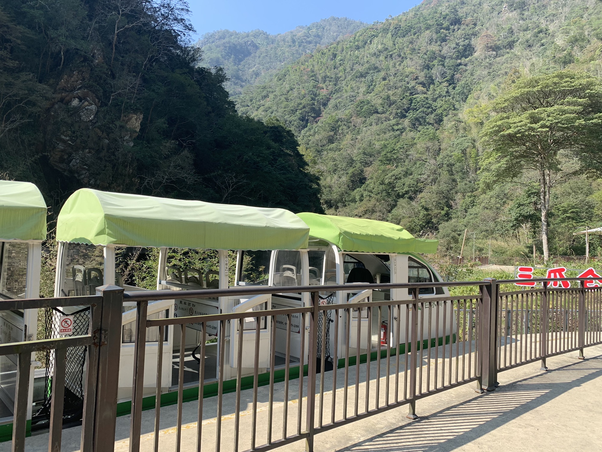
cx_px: 301
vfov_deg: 53.1
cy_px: 226
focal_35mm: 26
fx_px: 452
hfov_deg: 67.3
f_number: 1.8
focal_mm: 4.25
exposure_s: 1/936
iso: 25
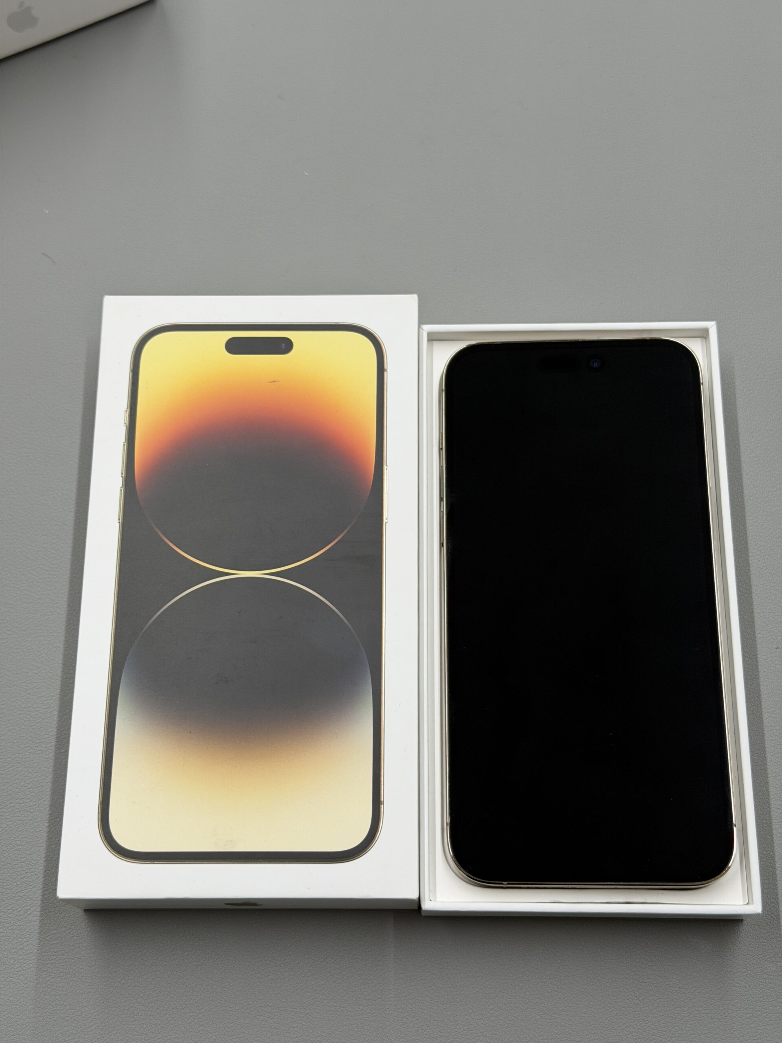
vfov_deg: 39.7
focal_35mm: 48
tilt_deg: -70.3
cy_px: 522
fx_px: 1446
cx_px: 391
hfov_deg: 30.3
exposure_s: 1/100
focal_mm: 6.76
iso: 100
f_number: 1.78
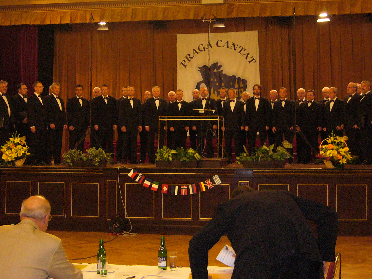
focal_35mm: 64
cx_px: 167
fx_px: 688
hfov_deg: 30.2
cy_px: 91
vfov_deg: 22.8
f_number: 3
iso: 400
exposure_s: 1/60
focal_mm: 6.6
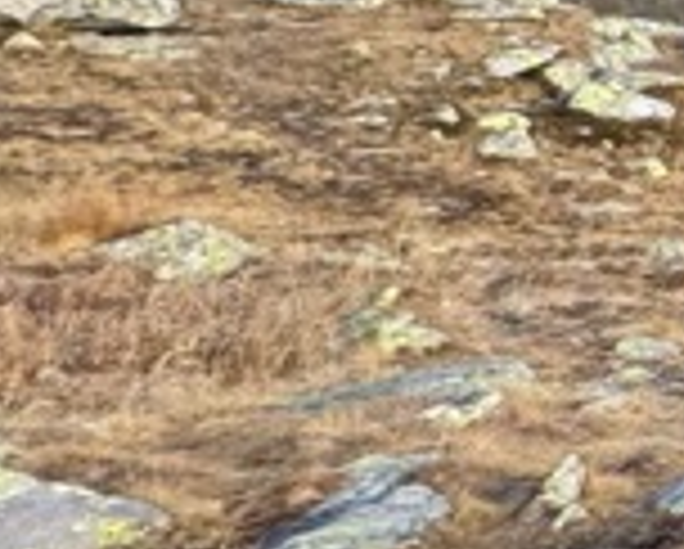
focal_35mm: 92
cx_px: 2268
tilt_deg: -0.4
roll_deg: -1.3
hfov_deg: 10.2
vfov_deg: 15.8
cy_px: -194
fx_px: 1865
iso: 40
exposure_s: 1/187
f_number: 2.2
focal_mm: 2.22
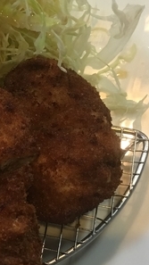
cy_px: 114
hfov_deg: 13.3
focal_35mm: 85
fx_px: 597
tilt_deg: -54.9
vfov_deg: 25.0
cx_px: -86
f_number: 2.2
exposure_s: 1/15
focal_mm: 4.15
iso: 64
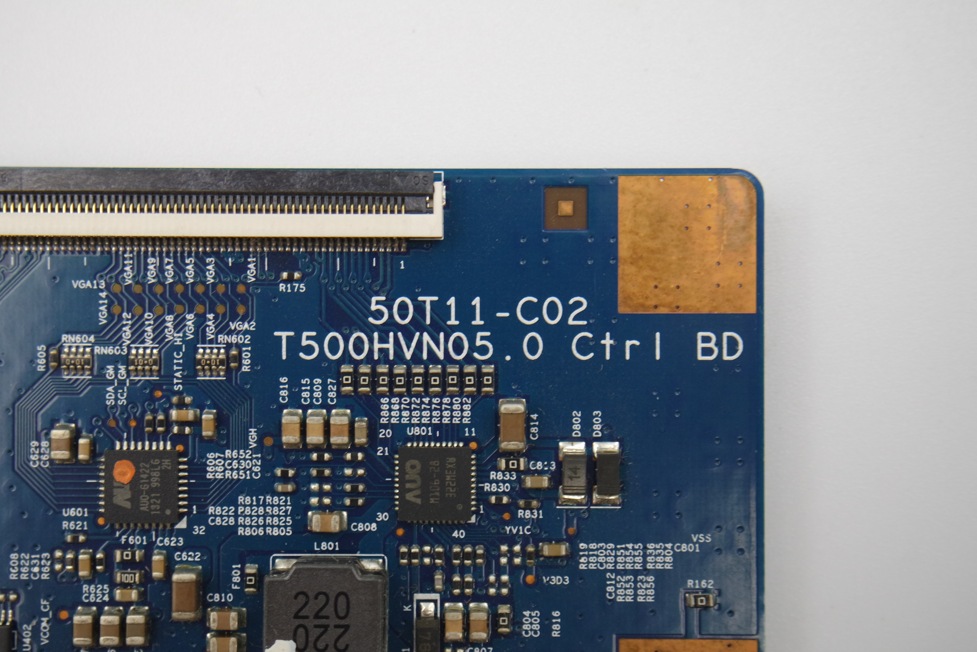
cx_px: 488
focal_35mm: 54
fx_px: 1465
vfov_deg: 25.1
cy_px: 326
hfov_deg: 36.9
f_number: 5
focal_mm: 20
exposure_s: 1/60
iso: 200
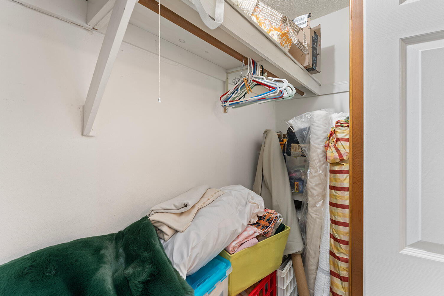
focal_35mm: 15
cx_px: 232
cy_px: 143
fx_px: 185
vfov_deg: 77.3
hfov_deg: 100.3
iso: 320
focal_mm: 14
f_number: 6.3
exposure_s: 2.5
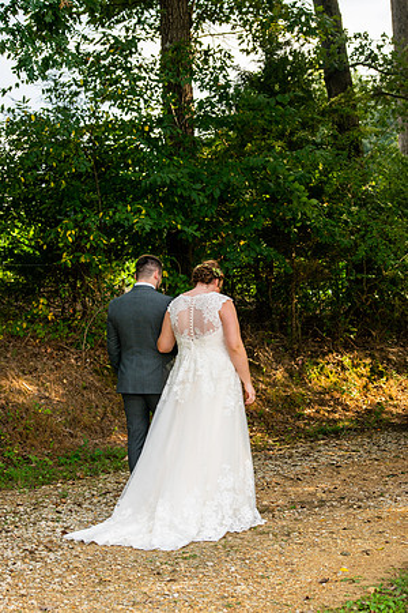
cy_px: 306
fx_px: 1402
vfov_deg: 24.6
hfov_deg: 16.6
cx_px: 204
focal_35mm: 82
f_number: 5.6
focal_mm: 55
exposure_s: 1/125
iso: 100
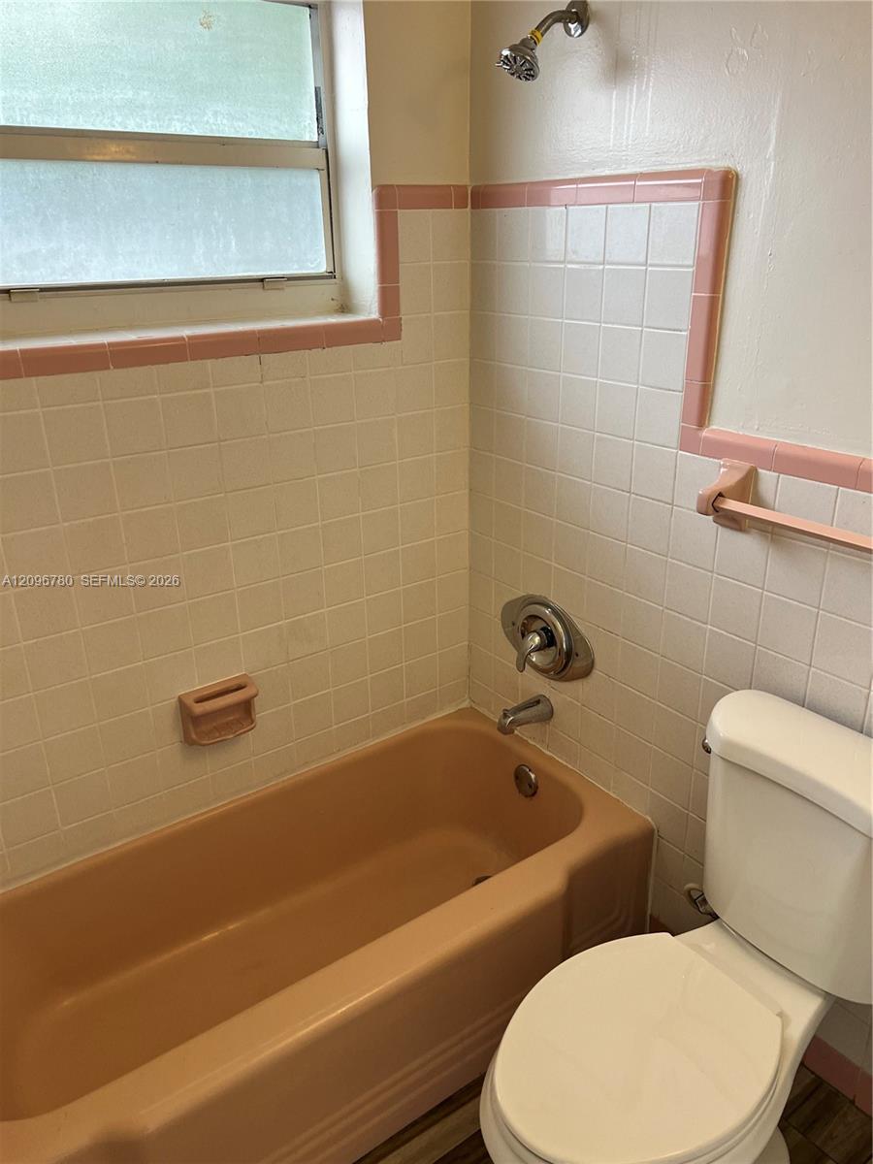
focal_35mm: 26
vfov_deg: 67.3
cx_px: 436
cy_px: 582
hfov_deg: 53.1
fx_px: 874
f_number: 1.5
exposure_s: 1/120
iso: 80
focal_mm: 5.7
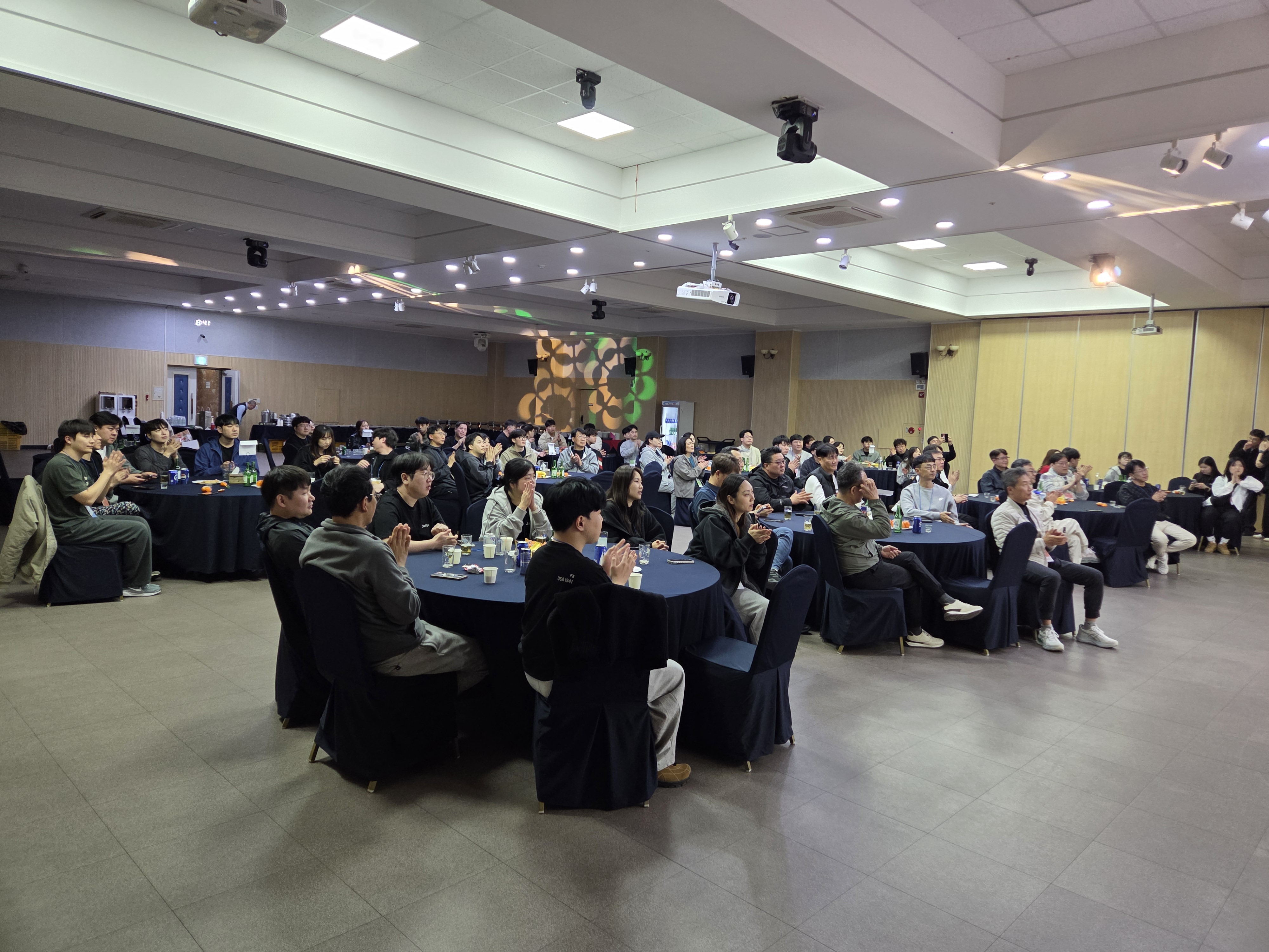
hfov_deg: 73.9
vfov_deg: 58.9
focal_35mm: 23
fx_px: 843
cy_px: 476
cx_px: 634
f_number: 1.8
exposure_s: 1/120
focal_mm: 5.4
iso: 320
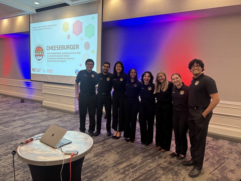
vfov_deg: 56.8
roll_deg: -2.2
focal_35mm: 24
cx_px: 120
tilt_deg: -6.6
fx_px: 167
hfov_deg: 71.6
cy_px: 90
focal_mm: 6.76
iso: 500
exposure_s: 1/60
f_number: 1.78
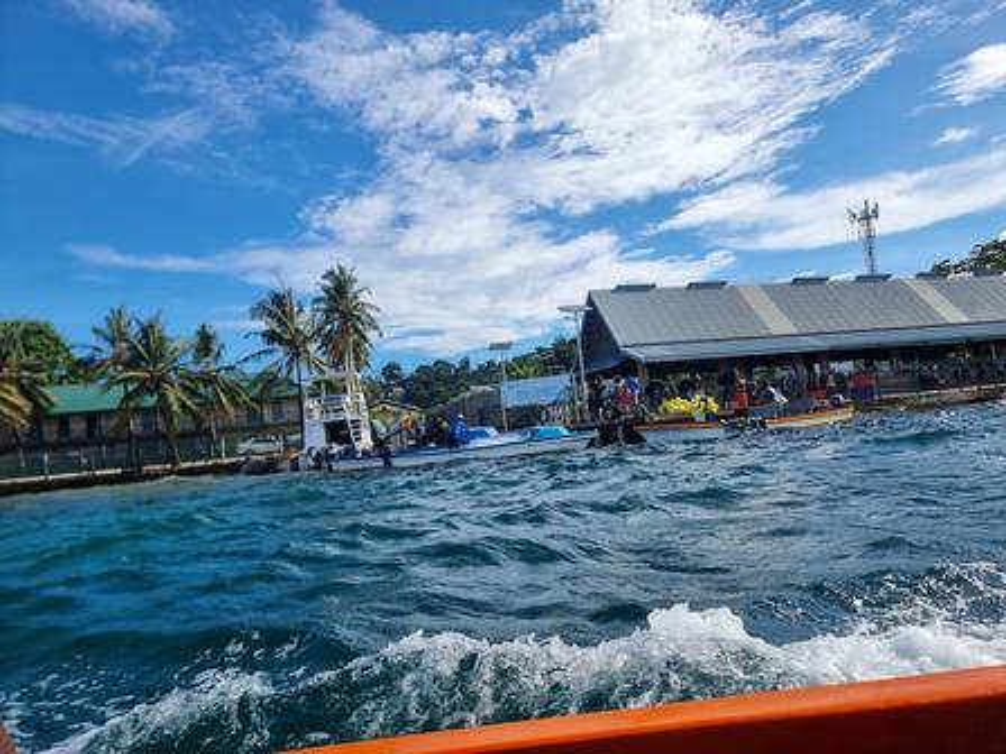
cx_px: 503
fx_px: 697
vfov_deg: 56.8
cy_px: 377
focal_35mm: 24
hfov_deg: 71.6
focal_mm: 6.7
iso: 50
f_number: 1.8
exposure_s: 1/1192
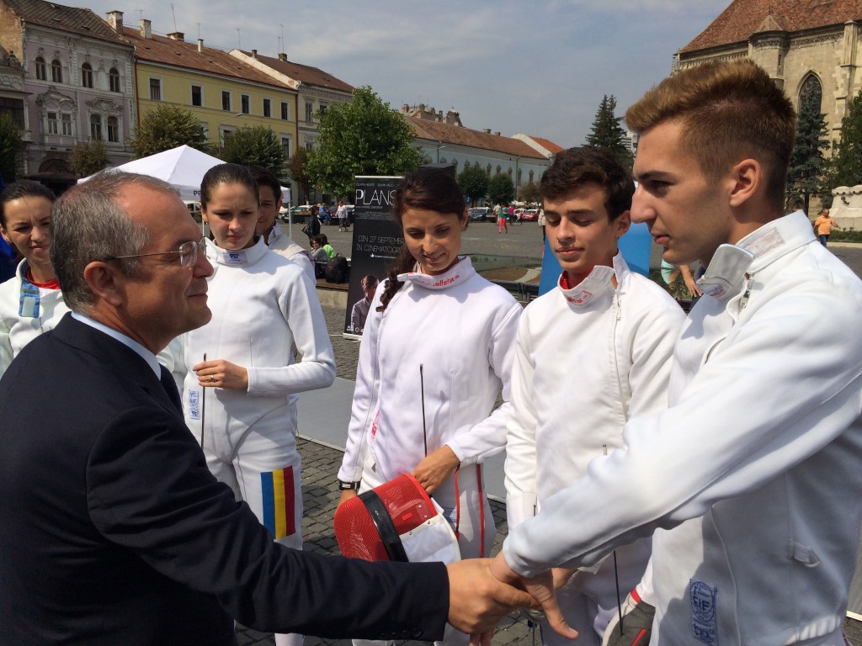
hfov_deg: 60.0
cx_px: 431
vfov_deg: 46.8
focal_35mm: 30
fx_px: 747
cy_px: 323
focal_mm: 4.12
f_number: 2.2
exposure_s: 1/5128
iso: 32
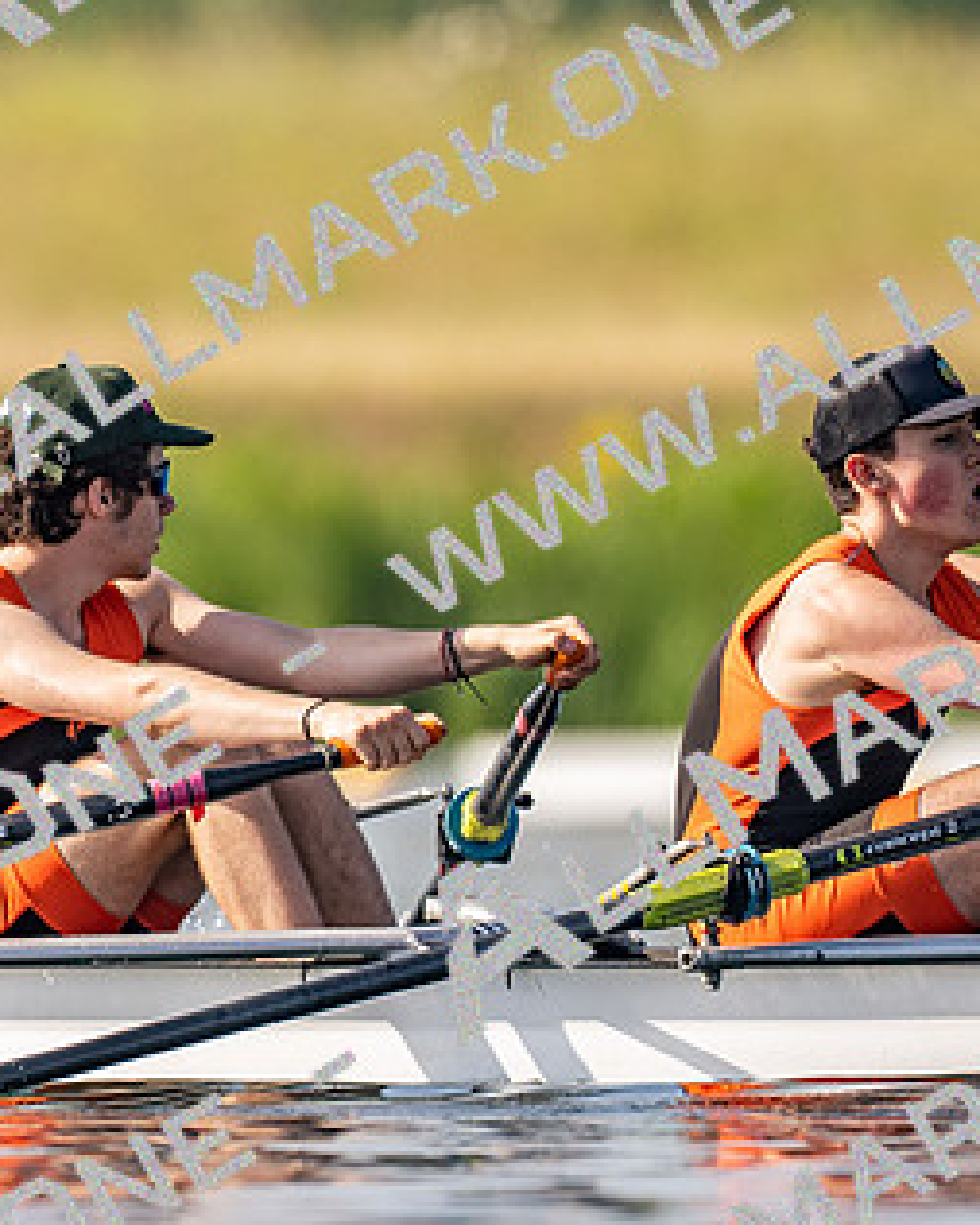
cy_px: 678
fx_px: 56169
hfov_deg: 1.0
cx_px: 105
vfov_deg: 1.2
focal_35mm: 1550
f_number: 4
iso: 160
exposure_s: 1/2500
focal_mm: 600
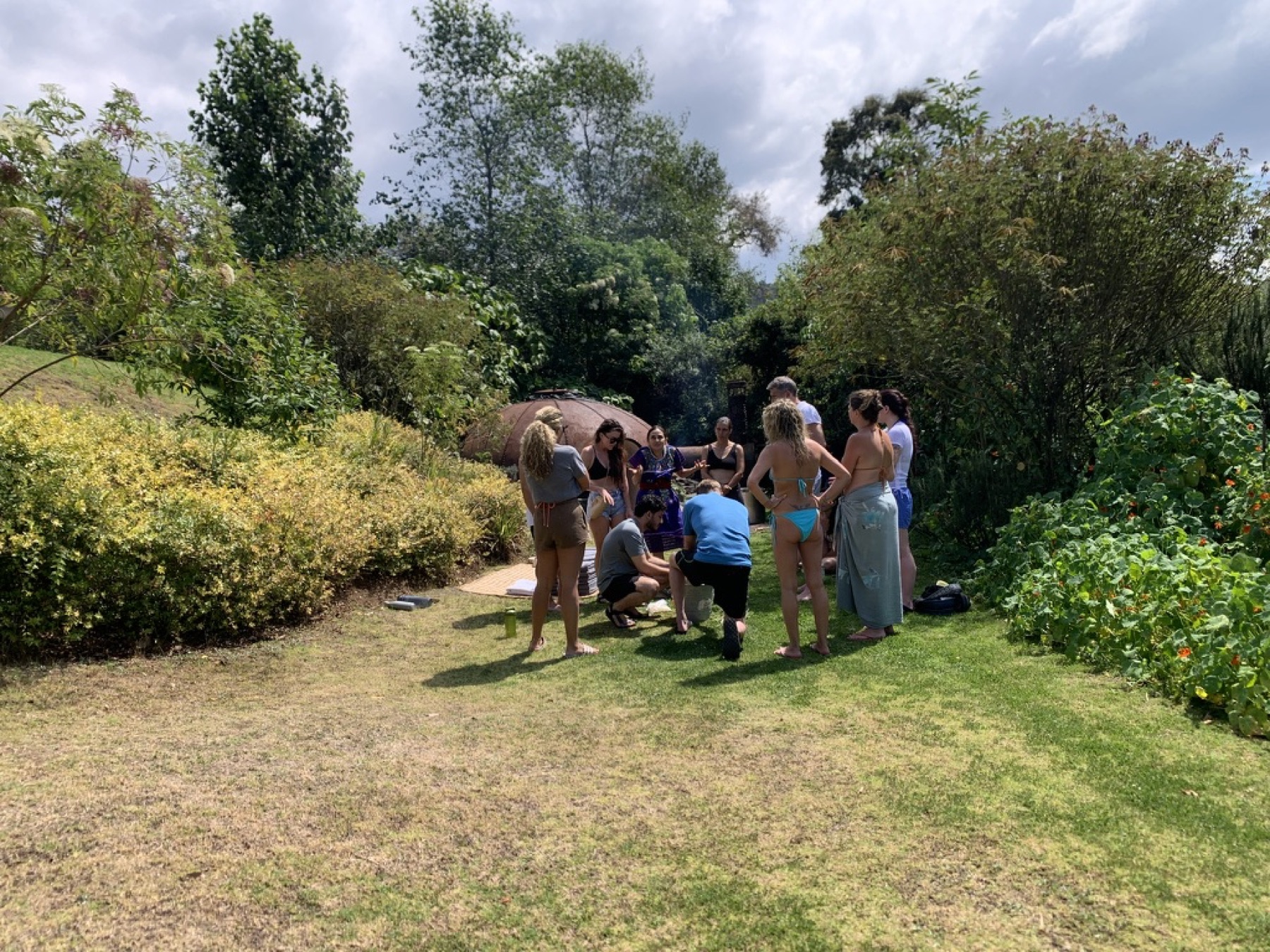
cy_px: 476
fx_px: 954
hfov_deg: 67.3
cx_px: 635
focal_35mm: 26
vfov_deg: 53.1
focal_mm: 4.25
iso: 25
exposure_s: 1/1088
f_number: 1.8
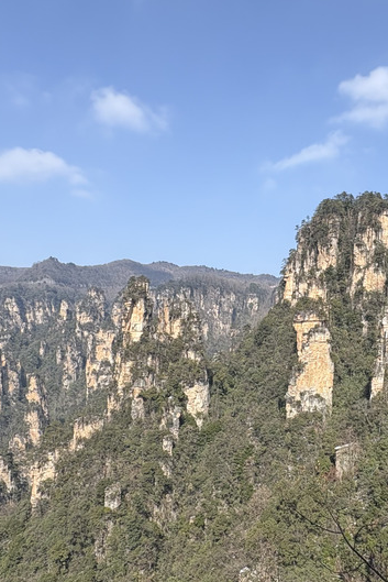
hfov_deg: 38.5
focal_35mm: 33
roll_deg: -0.6
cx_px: 310
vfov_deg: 56.6
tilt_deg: +0.4
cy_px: 360
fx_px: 533
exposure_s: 1/1256
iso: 50
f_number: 2.2
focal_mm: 2.22
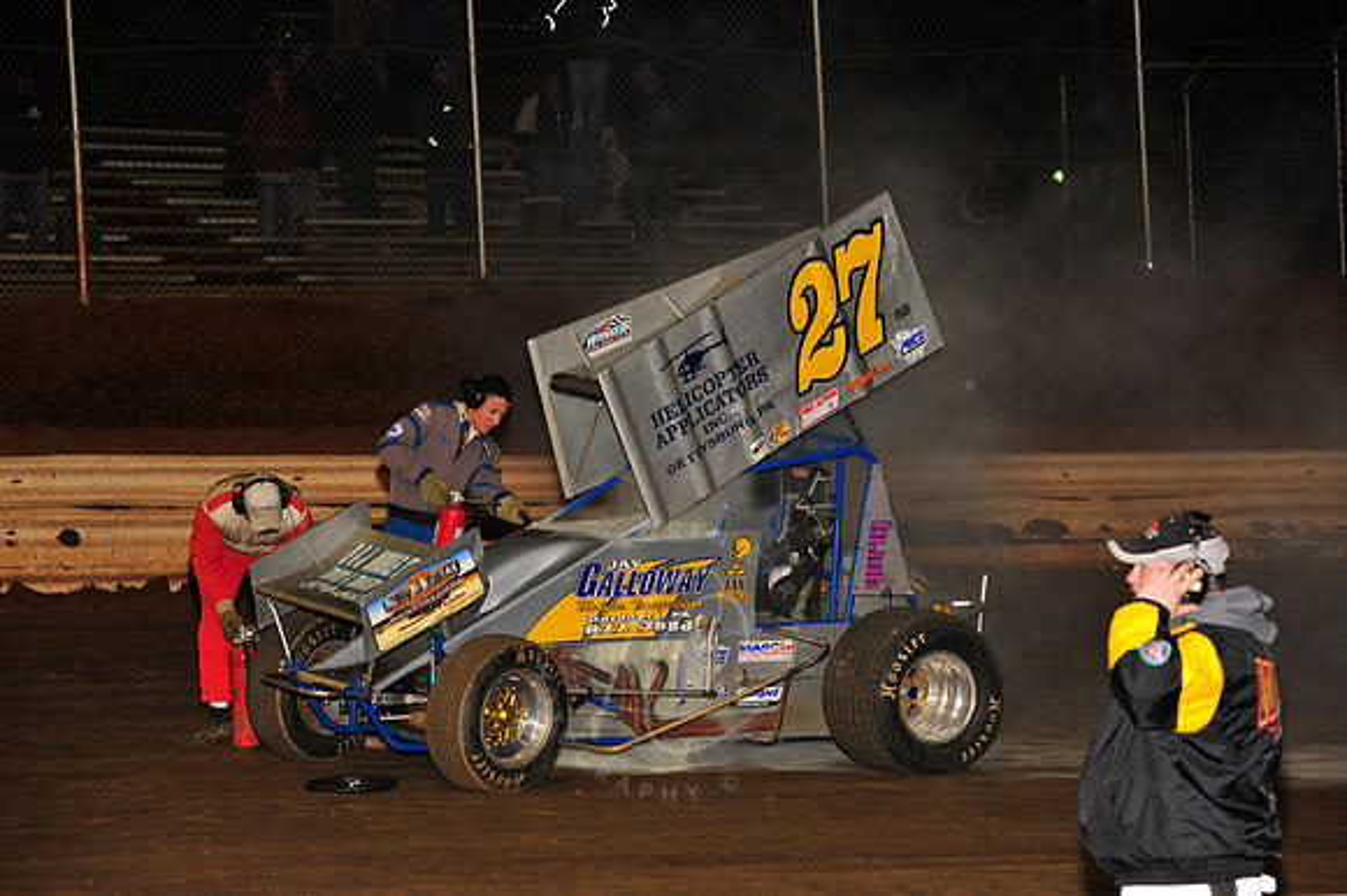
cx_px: 674
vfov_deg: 10.1
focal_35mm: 135
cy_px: 448
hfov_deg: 15.2
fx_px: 5048
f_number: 7.1
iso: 800
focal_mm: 135
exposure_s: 1/100
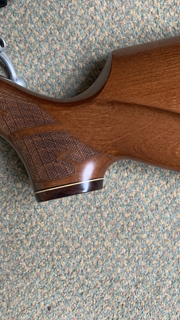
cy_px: 160
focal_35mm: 38
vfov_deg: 52.8
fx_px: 322
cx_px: 211
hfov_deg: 27.7
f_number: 1.8
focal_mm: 4.25
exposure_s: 1/60
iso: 320
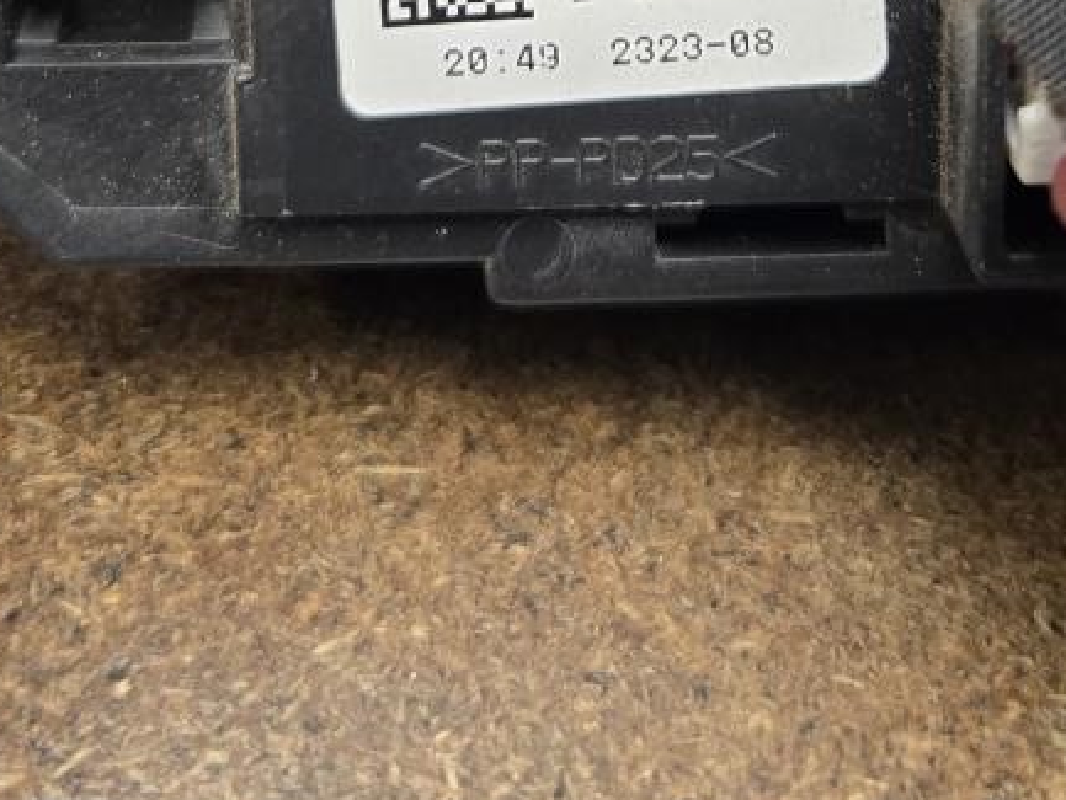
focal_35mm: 68
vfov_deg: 19.3
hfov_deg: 28.5
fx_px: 2095
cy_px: -354
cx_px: 633
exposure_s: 1/120
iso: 320
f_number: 1.8
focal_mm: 5.4
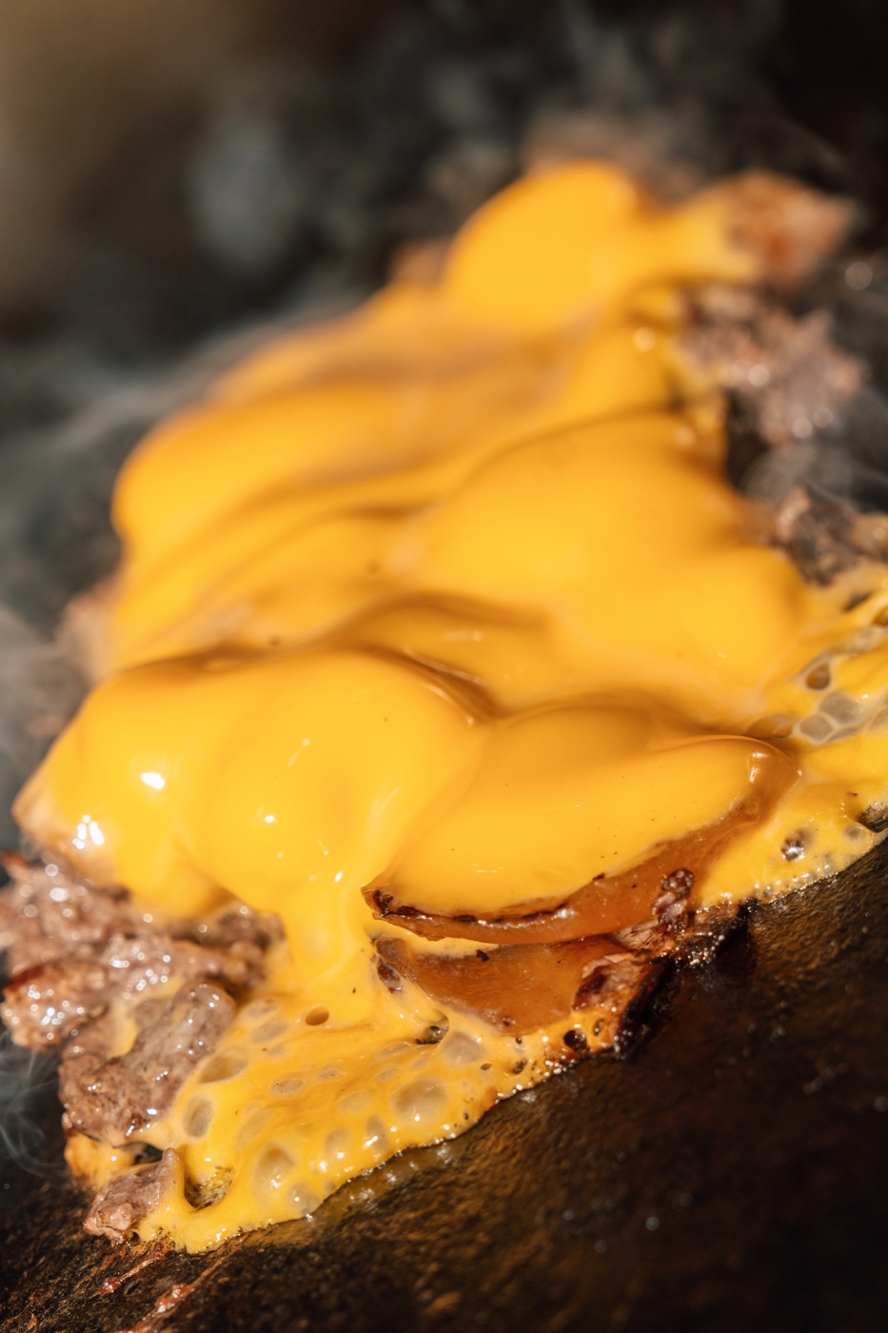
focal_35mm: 70
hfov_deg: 19.5
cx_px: 444
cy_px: 666
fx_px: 2590
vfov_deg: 28.8
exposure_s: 1/80
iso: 250
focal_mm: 70
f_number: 5
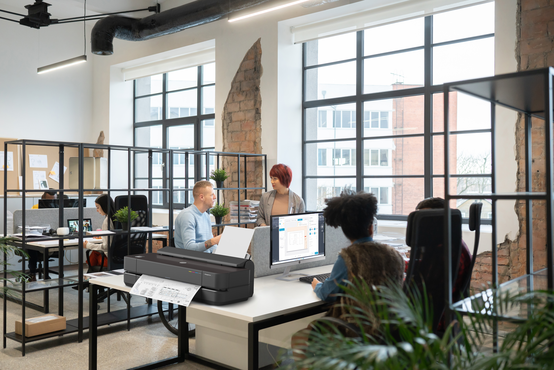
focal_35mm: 35
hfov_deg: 54.4
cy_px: 185
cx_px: 277
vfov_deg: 37.9
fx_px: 539
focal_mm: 35
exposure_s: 1/250
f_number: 2.5
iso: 1000
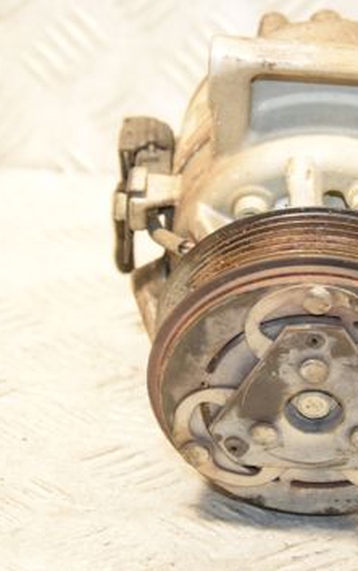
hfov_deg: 8.2
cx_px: 303
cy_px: 237
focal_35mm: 160
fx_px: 2492
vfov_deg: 13.1
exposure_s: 1/160
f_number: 5.6
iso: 1600
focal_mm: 58
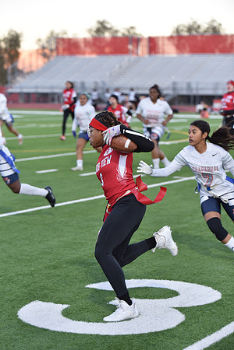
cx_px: 117
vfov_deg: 20.4
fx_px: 975
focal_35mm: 100
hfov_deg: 13.7
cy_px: 175
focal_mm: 100
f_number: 2.8
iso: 800
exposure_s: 1/800
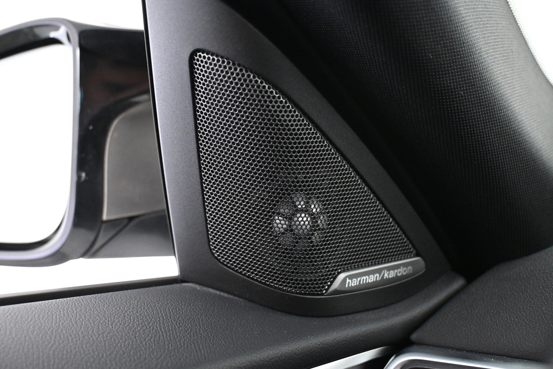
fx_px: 611
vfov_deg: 33.6
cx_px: 276
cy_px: 184
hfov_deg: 48.7
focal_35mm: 40
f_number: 4.5
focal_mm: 26.5
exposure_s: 1/25
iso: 4000
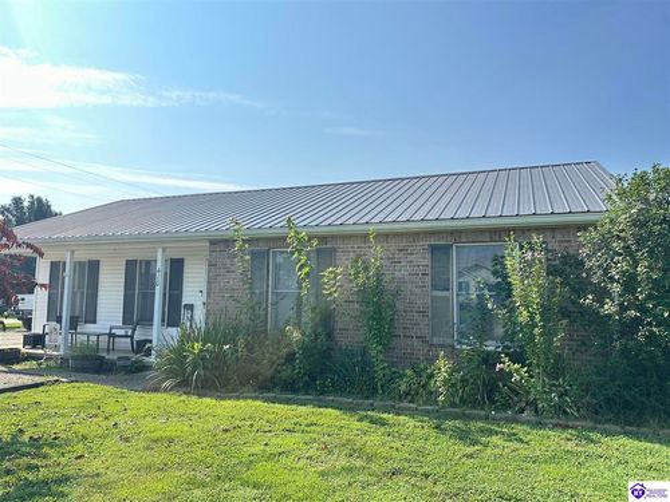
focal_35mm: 24
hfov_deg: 71.6
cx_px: 335
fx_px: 465
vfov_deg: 56.8
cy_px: 251
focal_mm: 6.86
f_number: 1.78
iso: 80
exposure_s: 1/1949
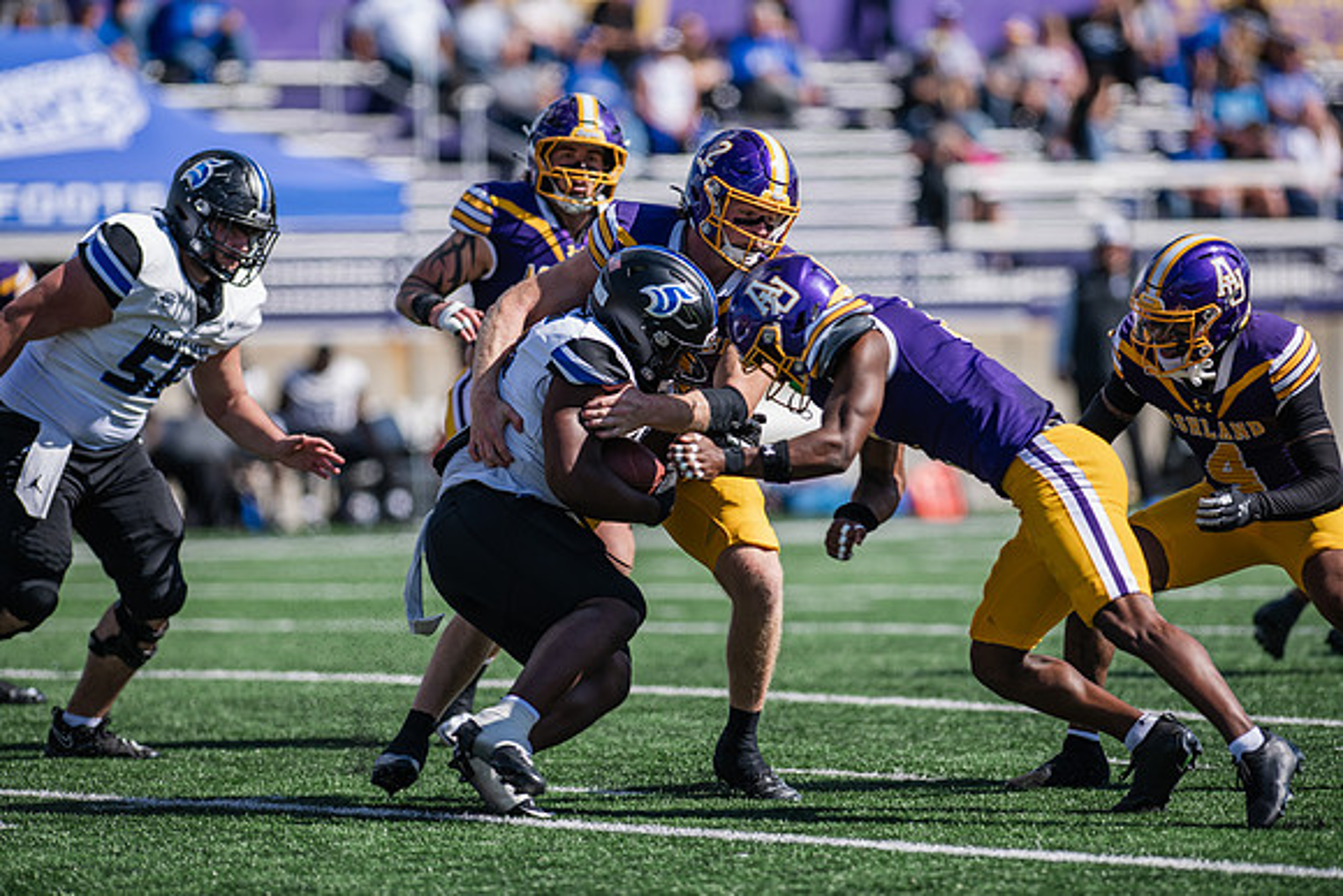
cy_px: 448
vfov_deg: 4.6
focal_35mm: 300
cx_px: 672
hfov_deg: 6.9
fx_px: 11194
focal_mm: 300
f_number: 3.2
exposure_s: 1/1250
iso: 100
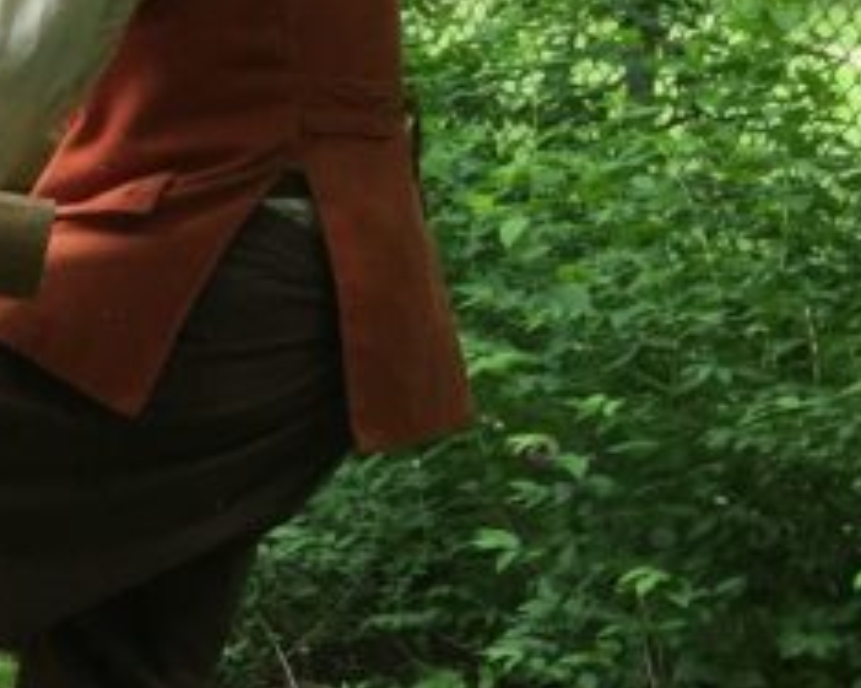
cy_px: 221
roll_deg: -1.6
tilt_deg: -6.2
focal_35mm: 124
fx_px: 3158
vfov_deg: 12.4
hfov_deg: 13.1
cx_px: -931
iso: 32
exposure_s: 1/238
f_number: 2.2
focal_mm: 4.15
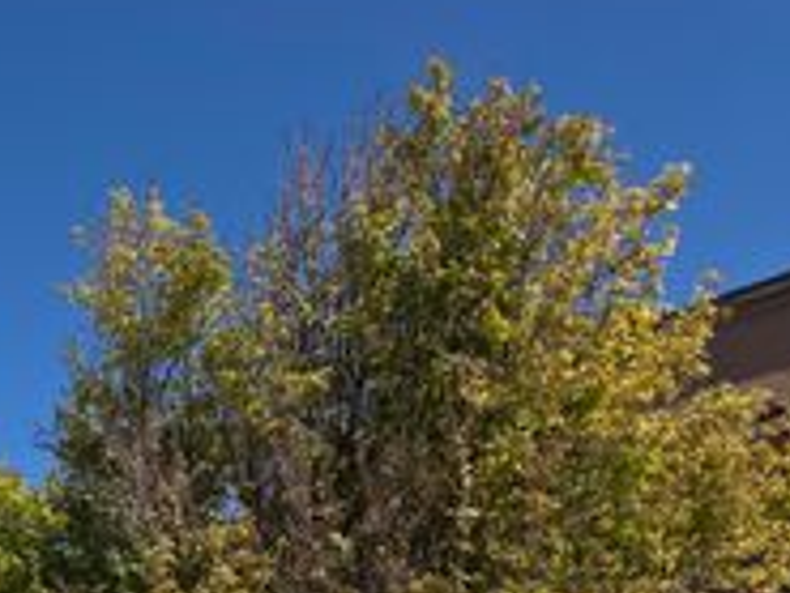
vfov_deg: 21.7
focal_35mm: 62
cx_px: -231
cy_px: 740
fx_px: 1416
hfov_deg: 26.5
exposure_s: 1/1061
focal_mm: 6.3
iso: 12
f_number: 1.7
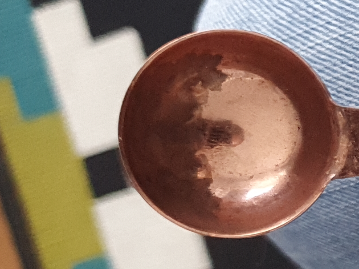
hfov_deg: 12.7
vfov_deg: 11.3
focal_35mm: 130
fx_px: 1349
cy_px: 250
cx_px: 779
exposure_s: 1/60
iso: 200
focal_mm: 4.32
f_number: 1.5
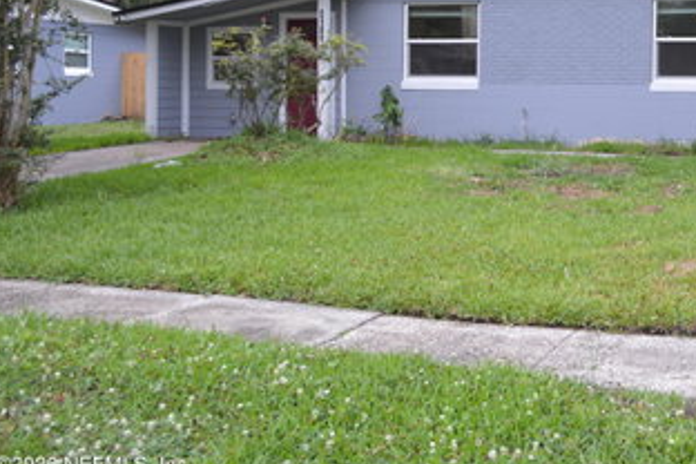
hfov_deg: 35.6
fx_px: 1044
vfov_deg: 24.8
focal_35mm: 54
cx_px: 563
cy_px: 120
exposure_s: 1/125
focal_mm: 22
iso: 400
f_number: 5.6
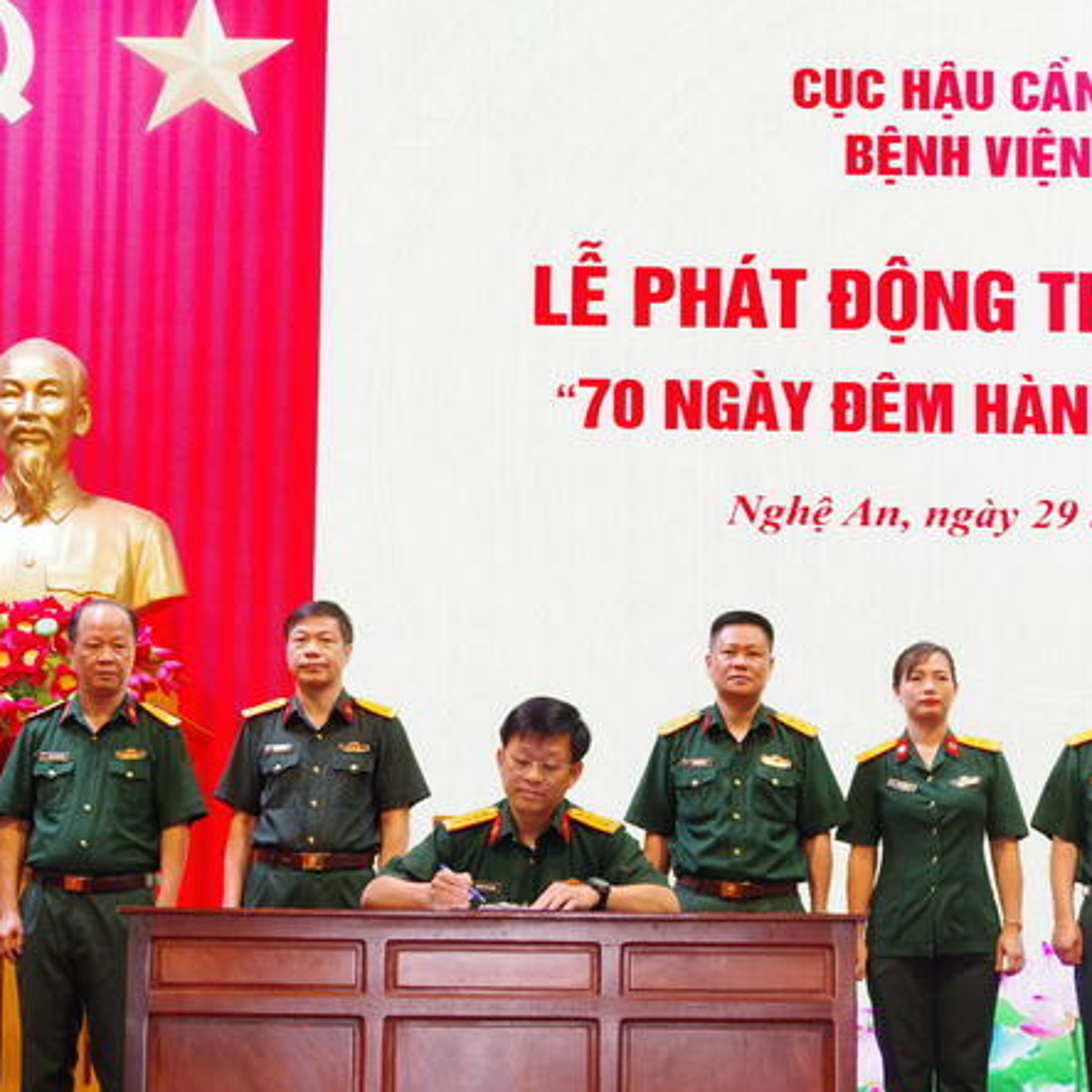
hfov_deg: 23.0
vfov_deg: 23.0
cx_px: 611
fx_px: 2677
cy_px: 691
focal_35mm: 75
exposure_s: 1/60
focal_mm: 31
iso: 3200
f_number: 8
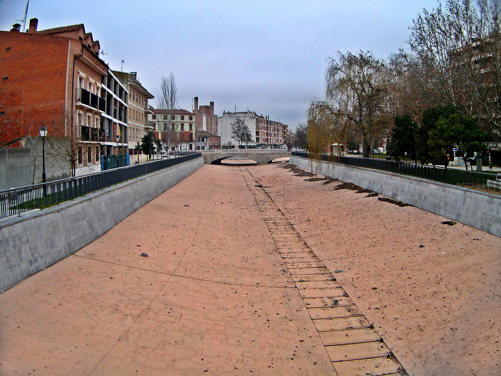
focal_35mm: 38
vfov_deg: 37.7
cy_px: 188
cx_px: 250
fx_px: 550
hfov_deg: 49.0
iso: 100
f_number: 2.8
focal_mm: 8
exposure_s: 1/144
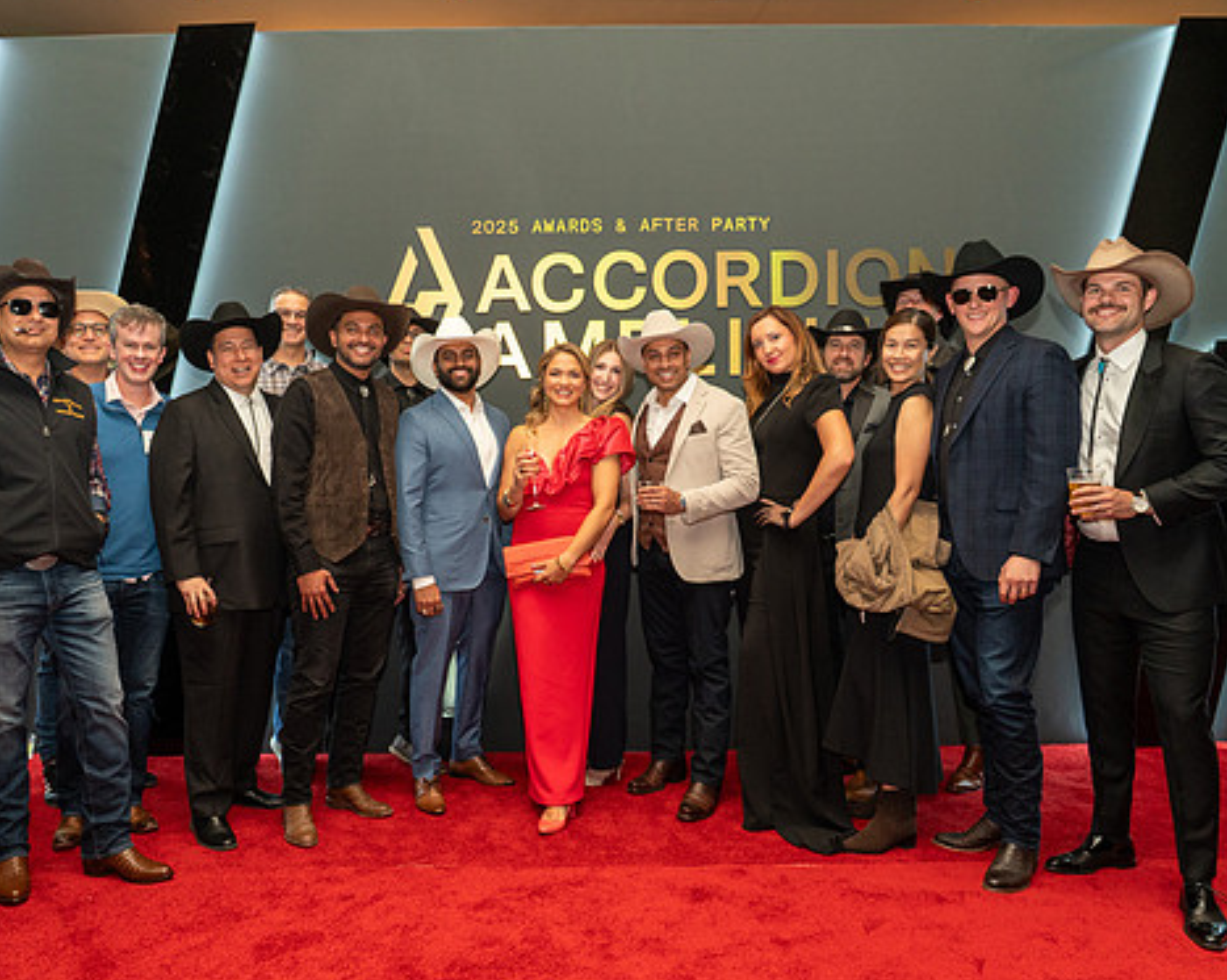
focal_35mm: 28
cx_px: 502
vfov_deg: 51.5
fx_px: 1016
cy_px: 490
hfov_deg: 61.8
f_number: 5.6
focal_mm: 24
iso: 1600
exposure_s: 1/100
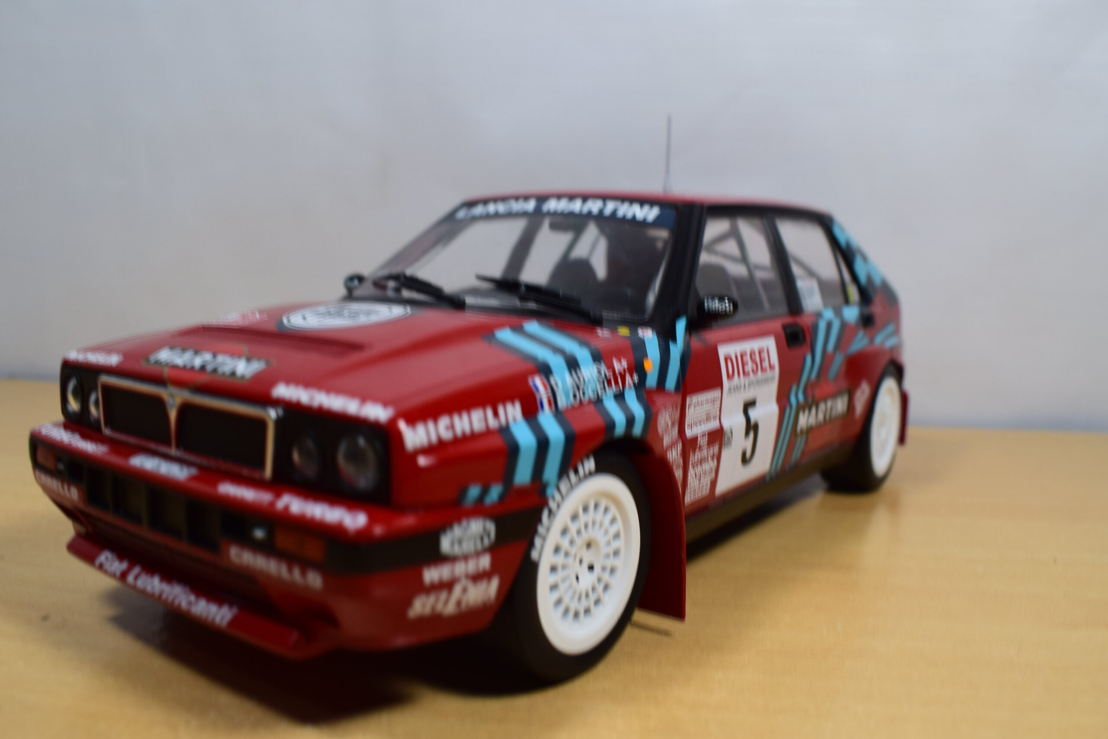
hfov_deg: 61.9
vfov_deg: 43.6
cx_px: 554
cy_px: 370
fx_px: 923
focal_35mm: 30
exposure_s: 1/60
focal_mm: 20
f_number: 8
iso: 400
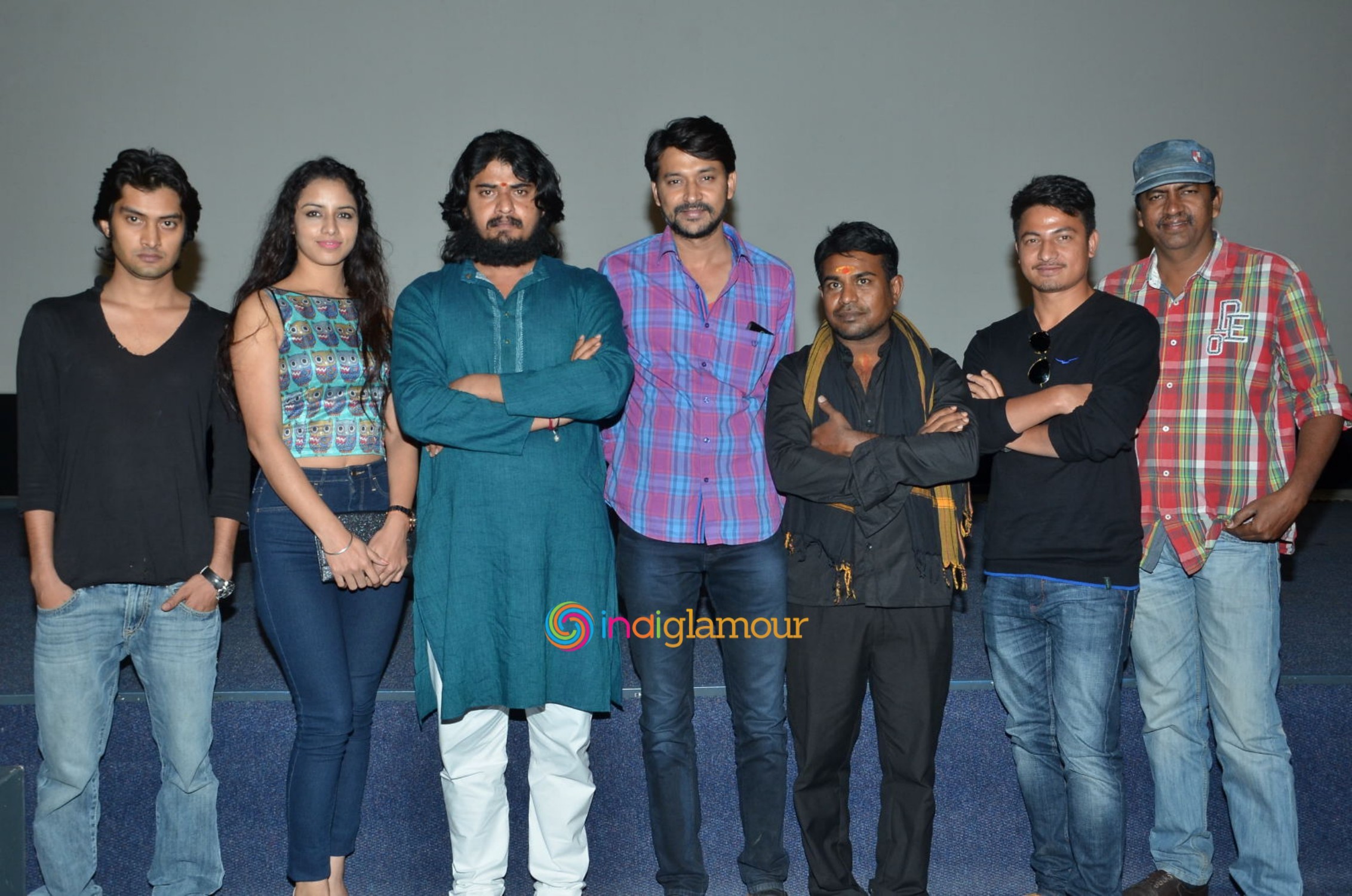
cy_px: 448
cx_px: 676
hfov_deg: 57.3
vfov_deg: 39.8
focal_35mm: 33
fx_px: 1237
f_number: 5.6
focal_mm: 22
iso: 400
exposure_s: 1/125
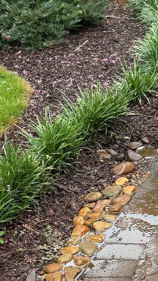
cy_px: 300
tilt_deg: -35.8
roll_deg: +2.0
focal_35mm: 82
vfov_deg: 24.4
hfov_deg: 13.7
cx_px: 248
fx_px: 611
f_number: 1.78
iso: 80
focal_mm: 6.76
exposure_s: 1/121
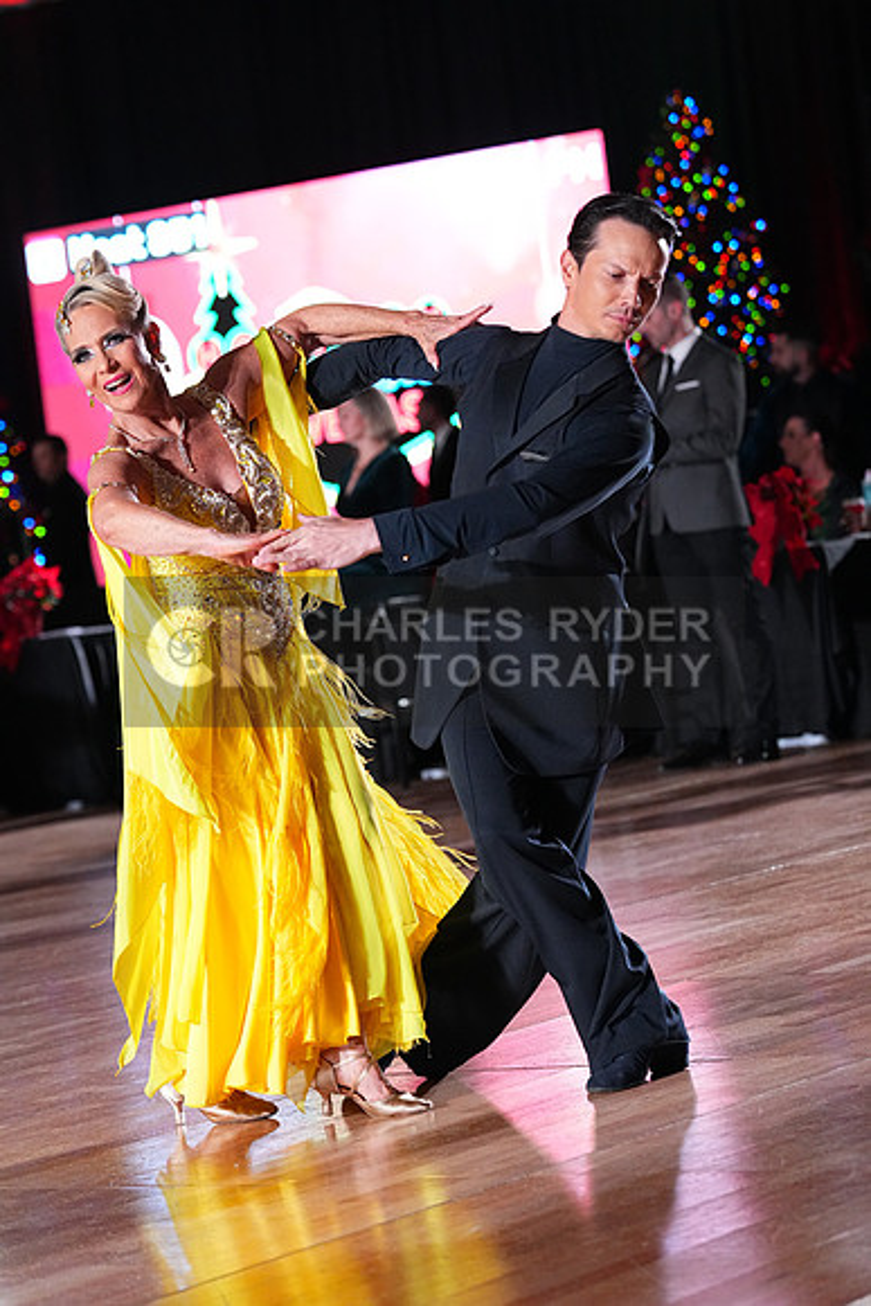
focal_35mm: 123
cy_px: 653
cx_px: 436
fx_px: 4461
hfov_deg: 11.2
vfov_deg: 16.6
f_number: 4.5
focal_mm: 123
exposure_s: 1/400
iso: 6400
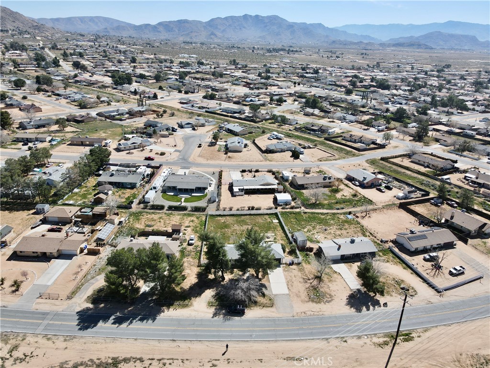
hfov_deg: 71.6
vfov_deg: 56.8
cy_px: 184
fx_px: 340
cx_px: 245
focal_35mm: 24
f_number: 2.8
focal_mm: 4.5
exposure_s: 1/725
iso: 100
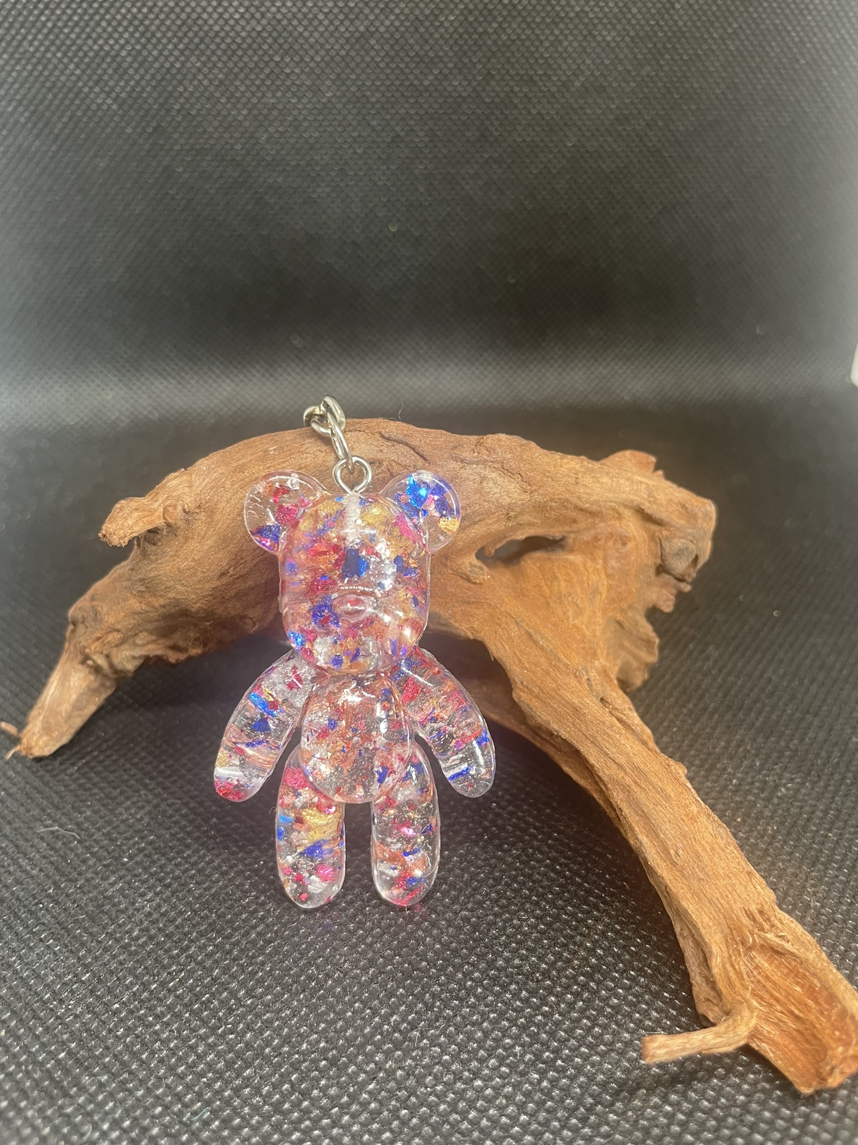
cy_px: 572
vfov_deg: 67.3
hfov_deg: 53.1
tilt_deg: -35.8
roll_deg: -0.4
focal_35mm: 26
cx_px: 429
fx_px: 859
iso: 80
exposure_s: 1/50
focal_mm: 4.2
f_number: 1.6
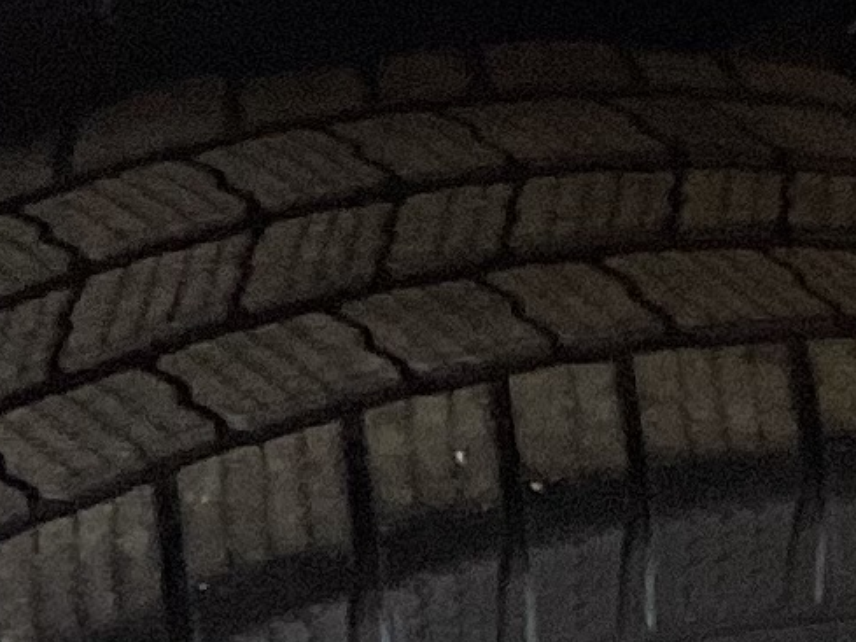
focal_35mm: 207
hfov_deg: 9.3
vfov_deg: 6.9
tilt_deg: -28.3
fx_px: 5120
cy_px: -637
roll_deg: +8.4
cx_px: 1236
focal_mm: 3.3
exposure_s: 1/50
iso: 64
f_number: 2.4
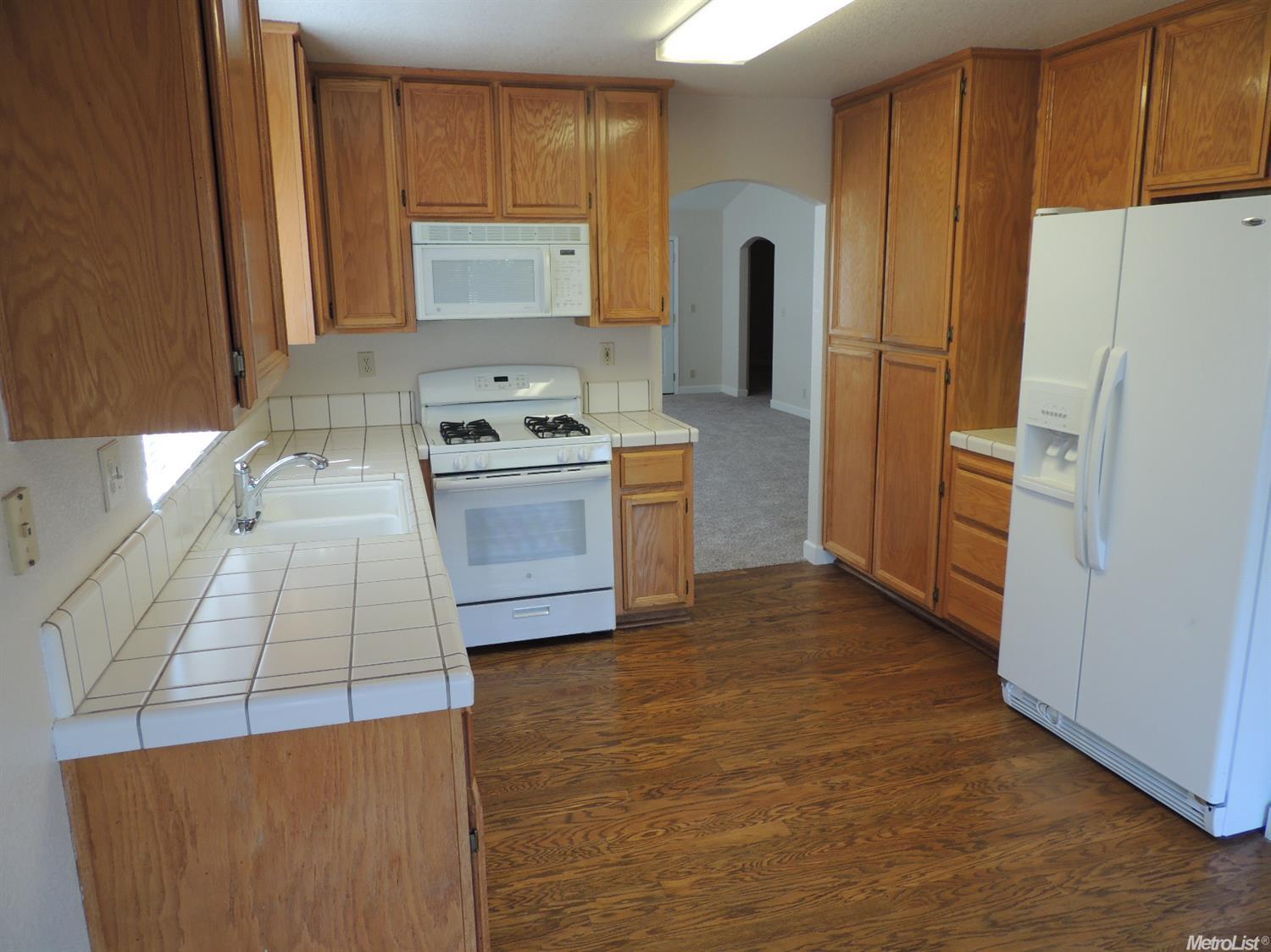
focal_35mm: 24
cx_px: 636
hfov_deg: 71.6
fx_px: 881
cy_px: 476
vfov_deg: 56.8
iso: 100
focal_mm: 4.3
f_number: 3
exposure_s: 1/30
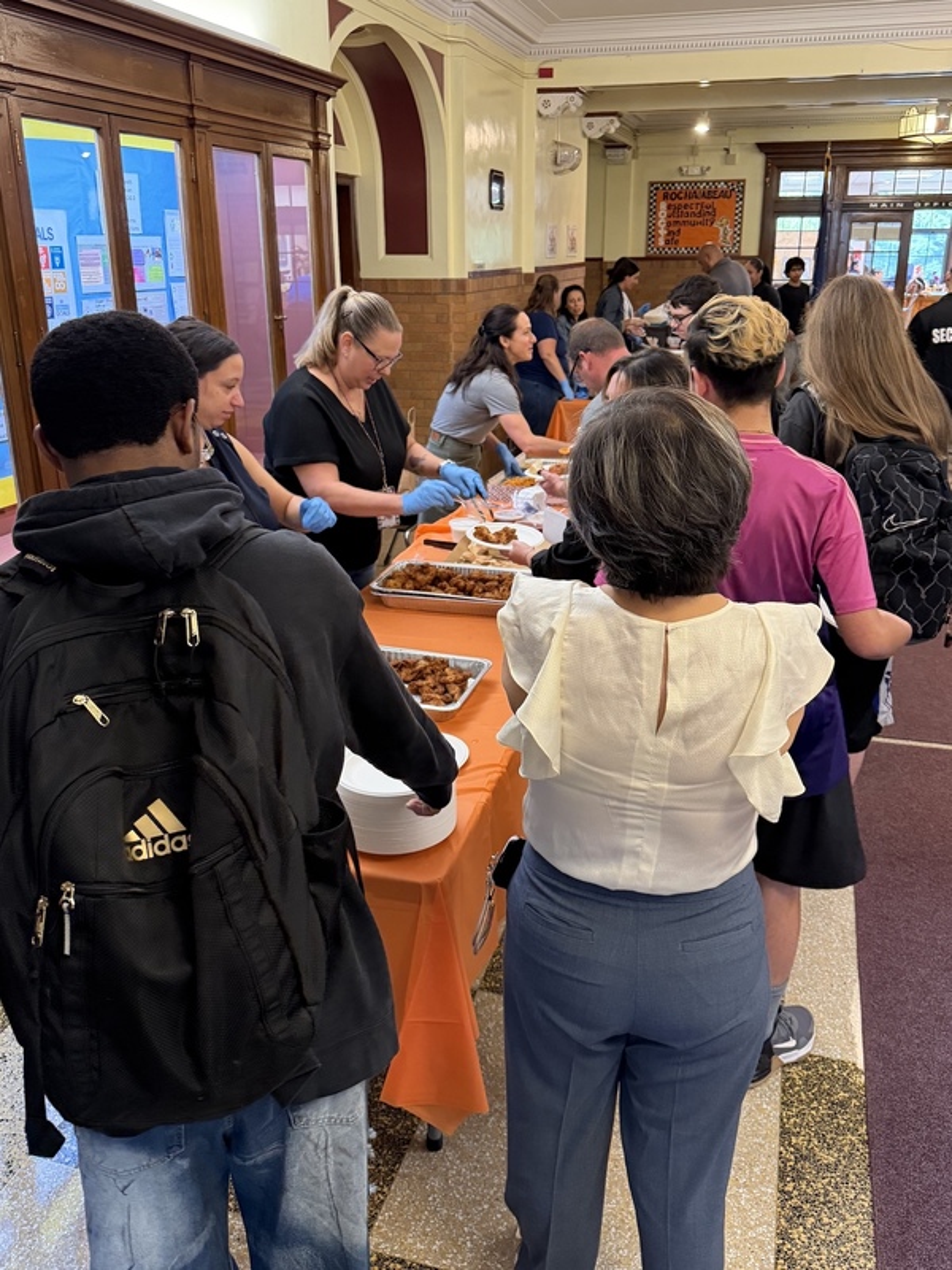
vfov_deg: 71.6
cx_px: 476
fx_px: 880
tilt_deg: -16.8
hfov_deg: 56.8
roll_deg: +0.1
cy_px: 635
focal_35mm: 24
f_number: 1.78
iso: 500
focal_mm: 6.76
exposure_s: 1/60
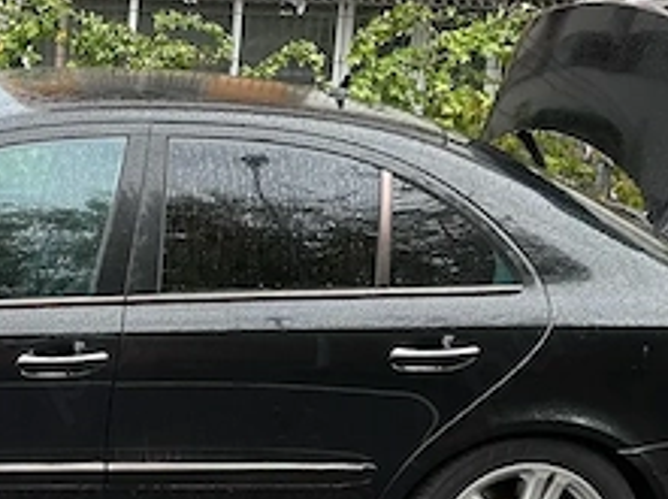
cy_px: 293
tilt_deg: -11.2
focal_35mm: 68
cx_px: 15
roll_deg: -2.5
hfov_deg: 27.2
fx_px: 1310
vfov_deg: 21.5
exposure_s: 1/60
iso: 250
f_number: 1.6
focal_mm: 5.1
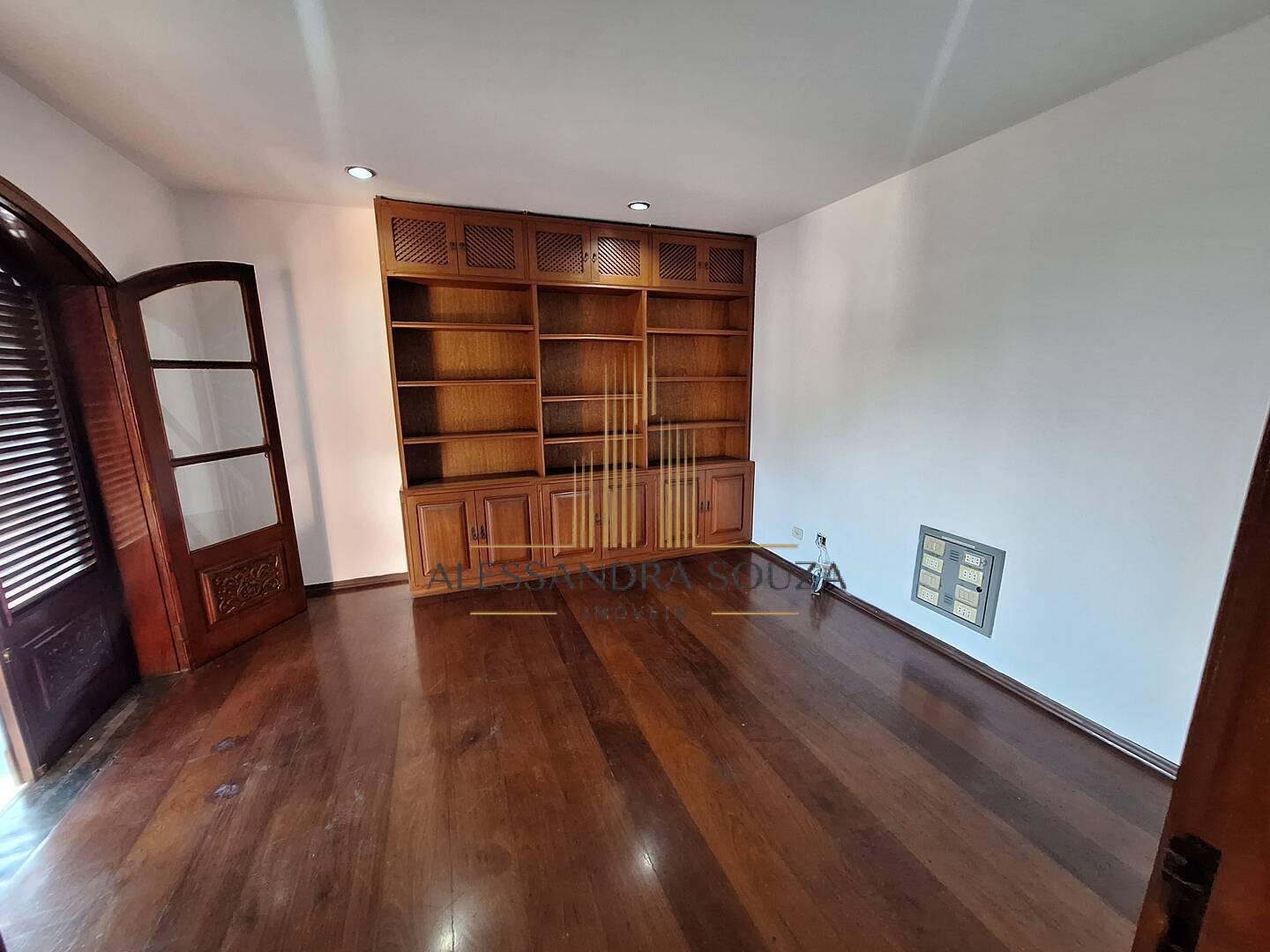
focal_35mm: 13
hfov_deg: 106.2
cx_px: 635
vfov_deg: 89.9
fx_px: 477
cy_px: 476
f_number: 2.2
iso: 160
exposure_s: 1/24
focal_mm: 1.74
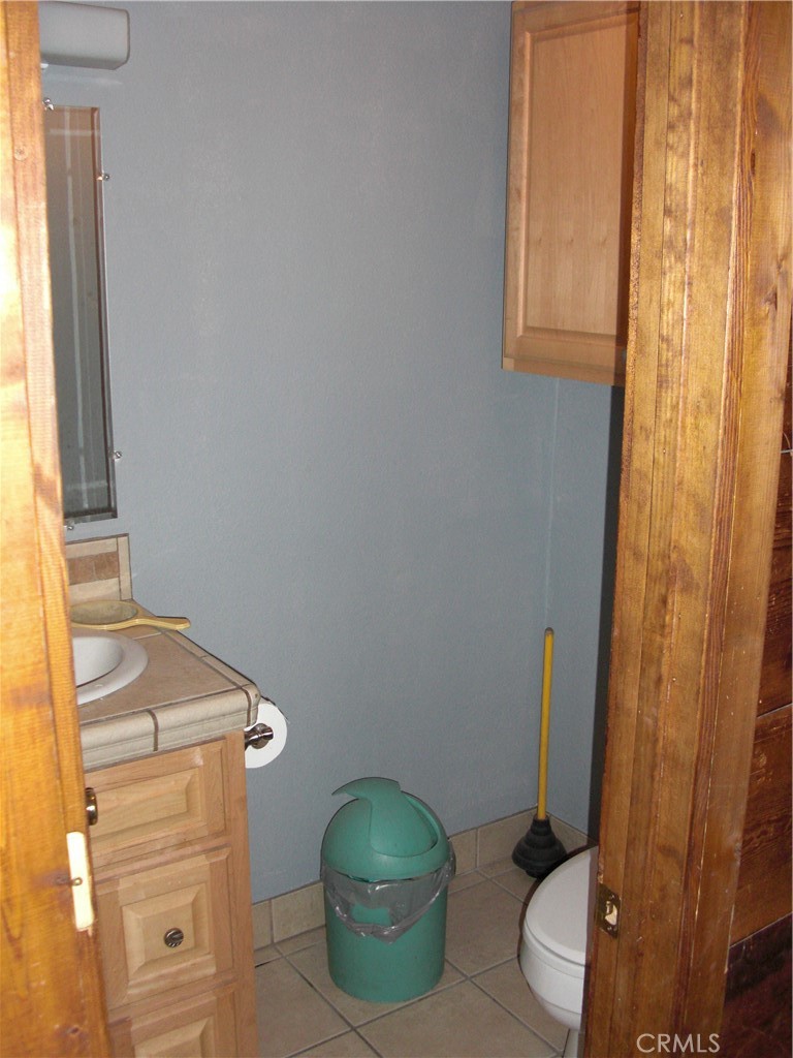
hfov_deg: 39.7
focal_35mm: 36
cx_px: 396
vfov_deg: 51.4
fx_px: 1100
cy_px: 529
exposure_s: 1/60
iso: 200
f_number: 2.8
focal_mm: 6.3
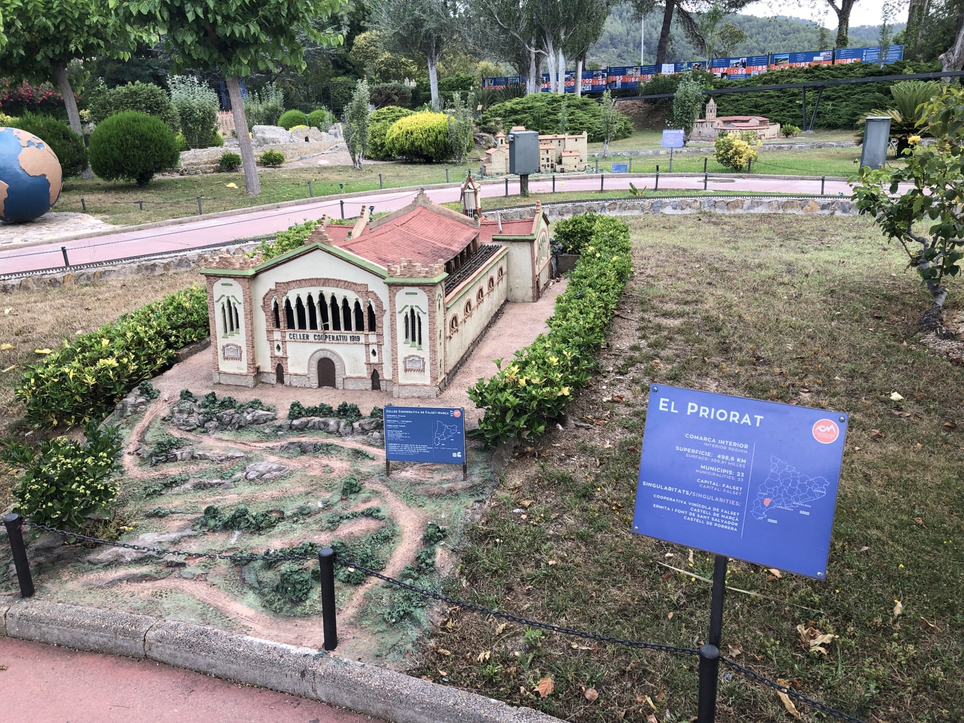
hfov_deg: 63.4
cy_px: 362
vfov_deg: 49.7
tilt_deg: -18.4
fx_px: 780
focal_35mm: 28
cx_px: 482
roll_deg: +1.4
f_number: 1.8
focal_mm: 3.99
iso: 20
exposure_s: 1/274
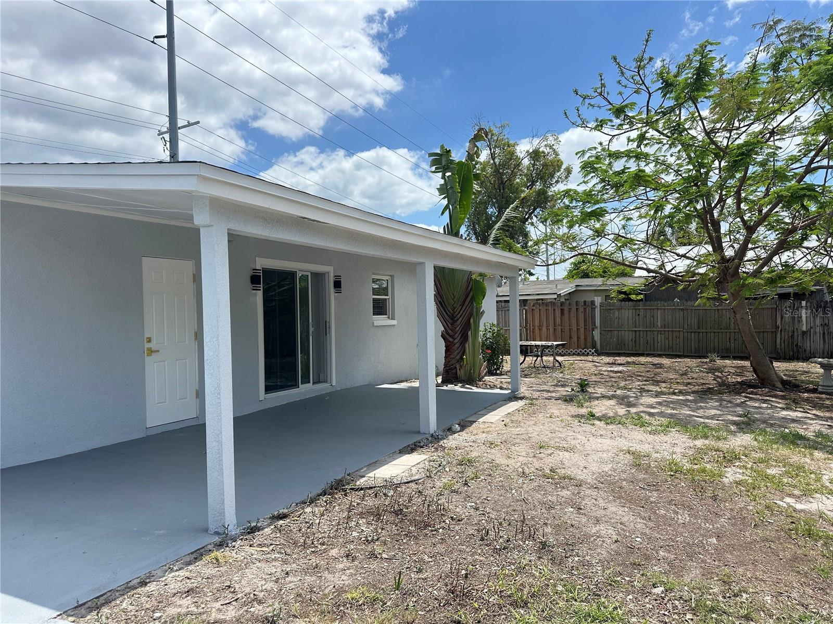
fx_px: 578
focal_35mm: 24
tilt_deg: +0.5
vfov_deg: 56.8
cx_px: 416
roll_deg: +0.6
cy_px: 312
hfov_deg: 71.6
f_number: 1.78
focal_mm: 6.86
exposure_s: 1/3472
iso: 80
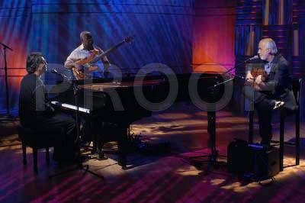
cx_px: 152
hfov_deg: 33.4
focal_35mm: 60
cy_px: 102
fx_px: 508
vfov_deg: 22.6
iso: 800
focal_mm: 40
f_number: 2.8
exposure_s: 1/100
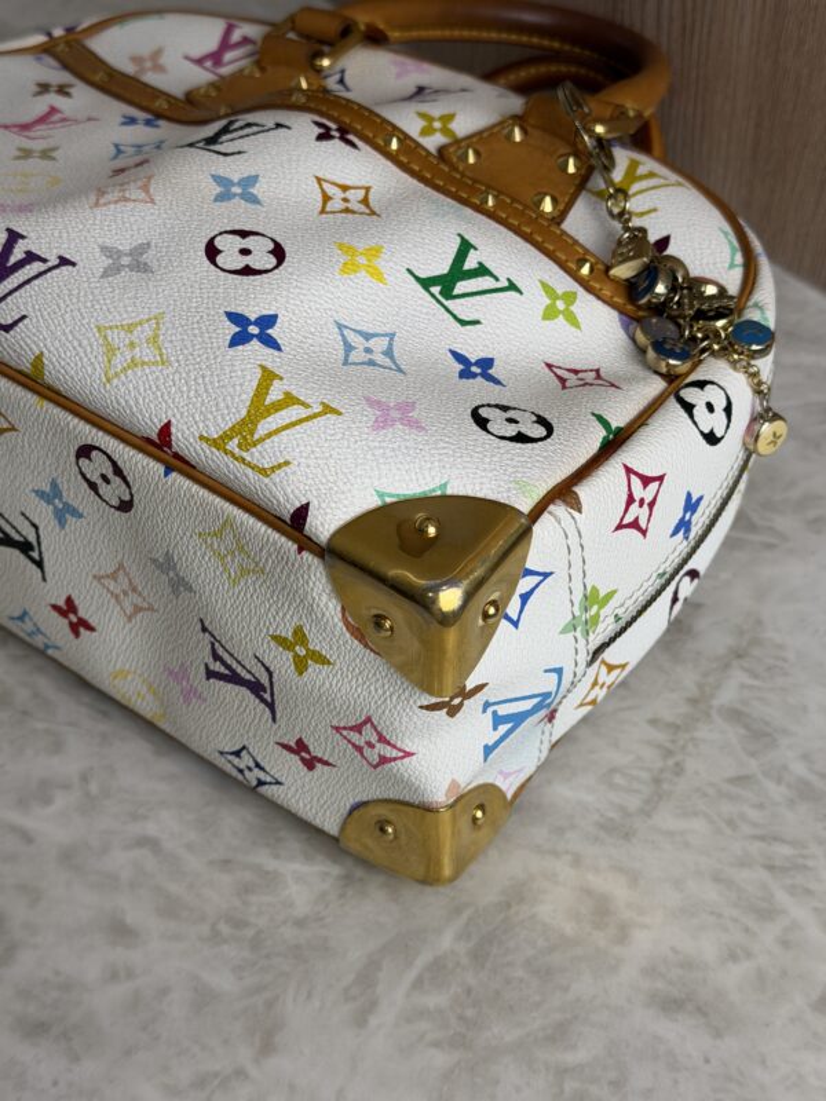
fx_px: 1527
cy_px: 550
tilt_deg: -48.6
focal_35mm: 48
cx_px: 413
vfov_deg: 39.7
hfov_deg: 30.3
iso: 64
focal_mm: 6.76
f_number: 1.78
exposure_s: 1/324
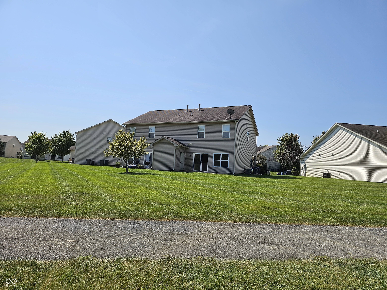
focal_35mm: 23
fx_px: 257
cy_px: 145
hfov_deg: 73.9
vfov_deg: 58.9
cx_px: 194
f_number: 1.7
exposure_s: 1/1225
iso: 10
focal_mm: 6.3
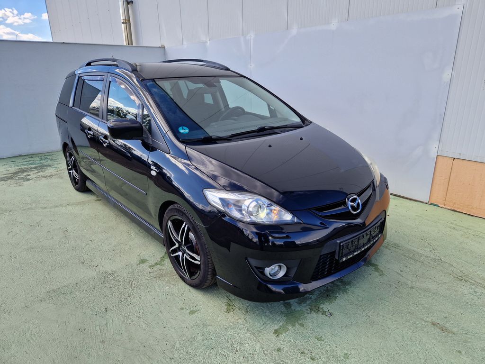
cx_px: 242
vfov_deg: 58.9
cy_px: 182
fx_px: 322
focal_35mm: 23
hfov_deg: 73.9
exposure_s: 1/618
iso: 50
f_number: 1.8
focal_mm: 5.4
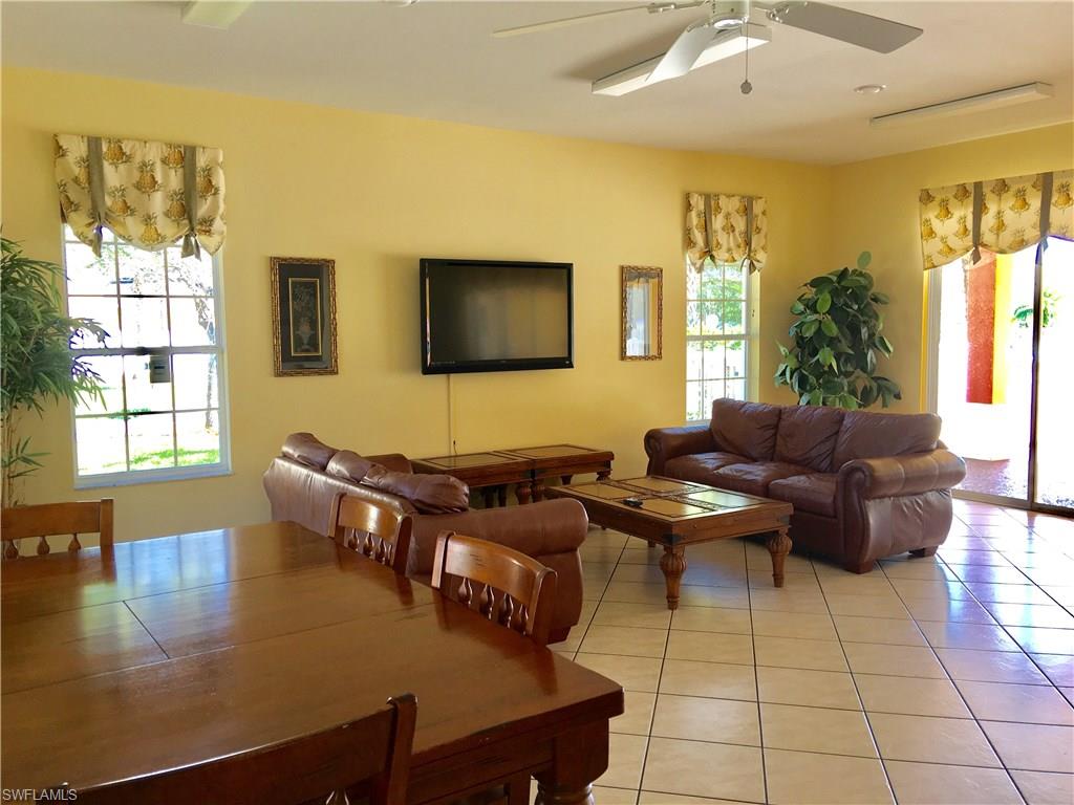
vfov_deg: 48.2
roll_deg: +0.5
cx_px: 537
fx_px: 900
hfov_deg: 61.7
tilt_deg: -3.6
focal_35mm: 29
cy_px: 402
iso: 25
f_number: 2.2
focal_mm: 4.15
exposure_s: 1/40
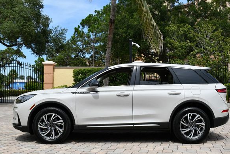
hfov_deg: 44.4
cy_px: 77
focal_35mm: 44
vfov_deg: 30.6
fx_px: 281
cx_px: 123
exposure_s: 1/250
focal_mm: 20
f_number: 8
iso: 100
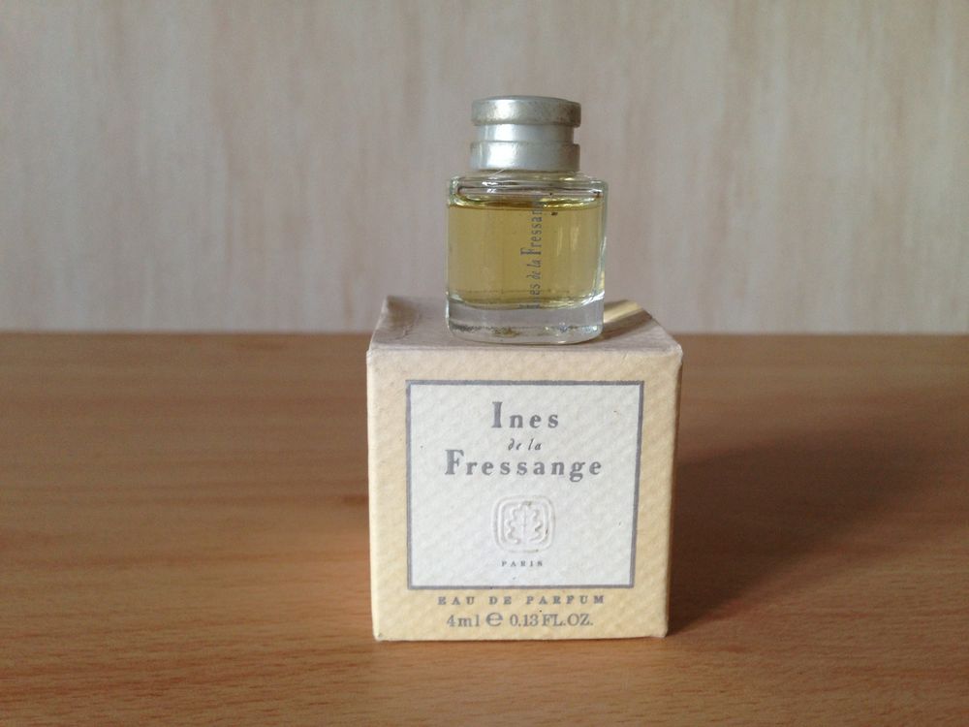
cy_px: 364
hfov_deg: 55.4
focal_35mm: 33
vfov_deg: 42.9
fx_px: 924
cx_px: 484
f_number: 2.4
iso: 80
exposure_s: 1/20
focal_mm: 4.13
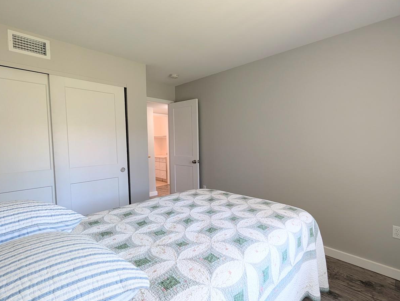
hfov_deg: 93.7
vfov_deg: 78.2
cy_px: 149
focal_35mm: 16
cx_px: 230
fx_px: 185
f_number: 1.7
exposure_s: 1/60.2
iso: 73
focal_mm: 2.02
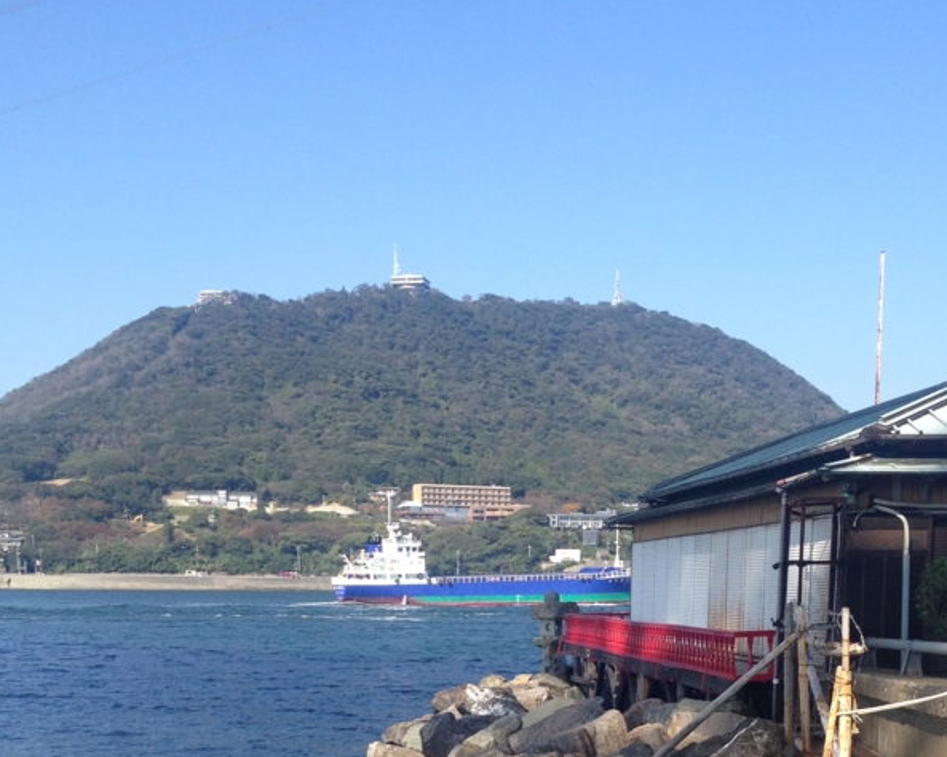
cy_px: 765
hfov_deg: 31.9
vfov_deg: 24.6
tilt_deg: -6.9
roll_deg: -1.3
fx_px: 1653
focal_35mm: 59
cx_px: 557
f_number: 2.4
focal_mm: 4.28
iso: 50
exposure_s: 1/920
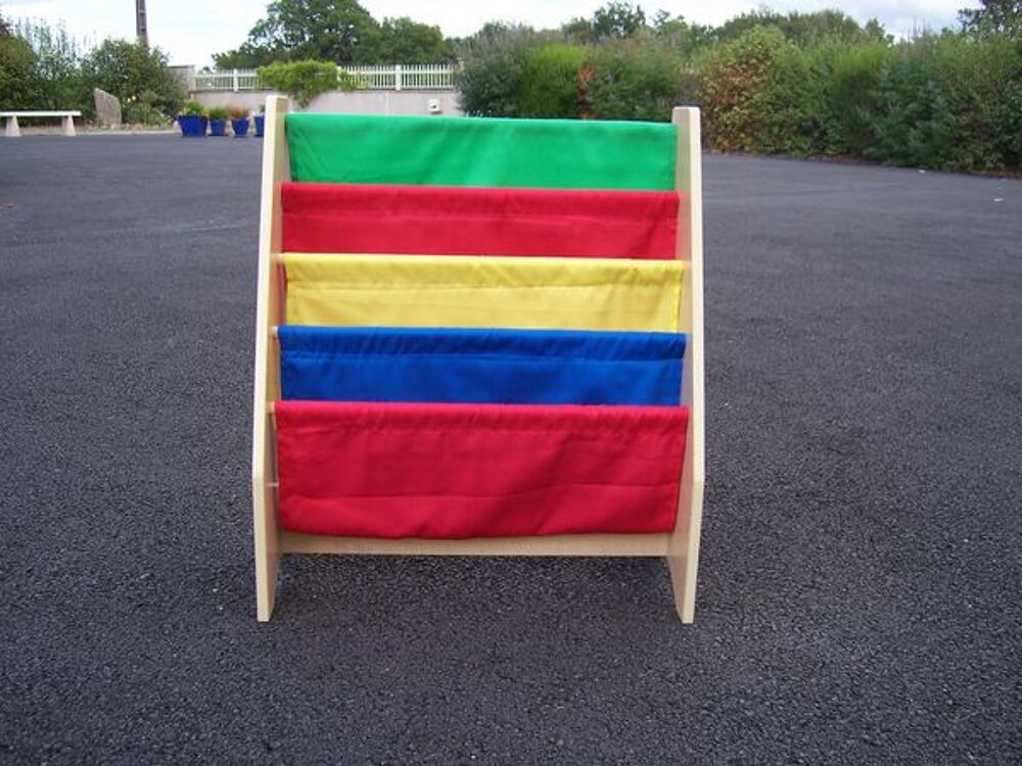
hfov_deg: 51.4
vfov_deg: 39.7
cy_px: 383
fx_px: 1063
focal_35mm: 36
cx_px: 511
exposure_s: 1/250
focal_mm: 6
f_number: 3
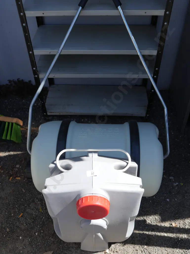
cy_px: 127
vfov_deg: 56.8
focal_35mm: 32
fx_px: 234
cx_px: 95
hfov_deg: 44.2
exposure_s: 1/400
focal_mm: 16
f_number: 6.3
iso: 200
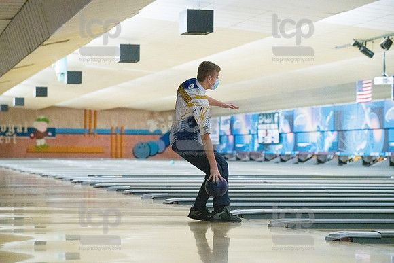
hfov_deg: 17.6
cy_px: 132
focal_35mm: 116
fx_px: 1270
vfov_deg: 11.8
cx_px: 197
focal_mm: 116
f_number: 4
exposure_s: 1/1000
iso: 10000
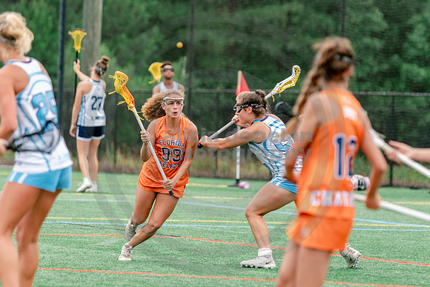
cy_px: 148
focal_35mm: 445
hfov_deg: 4.6
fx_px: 5313
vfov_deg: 3.1
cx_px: 315
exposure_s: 1/640
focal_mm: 200
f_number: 3.2
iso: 250
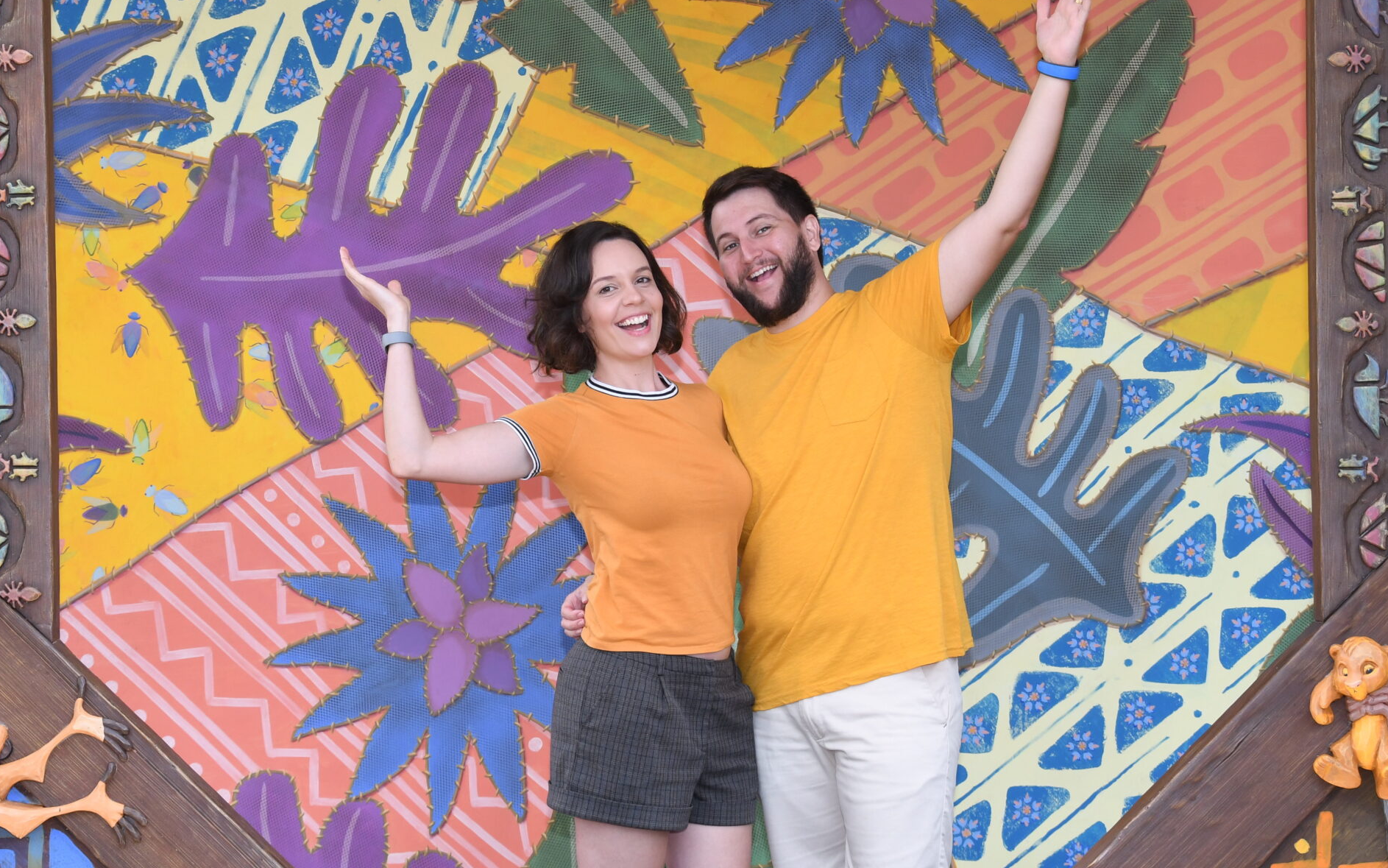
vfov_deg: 15.7
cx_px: 665
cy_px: 324
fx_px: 3140
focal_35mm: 83
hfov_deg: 24.9
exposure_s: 1/160
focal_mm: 40
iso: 400
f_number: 6.3
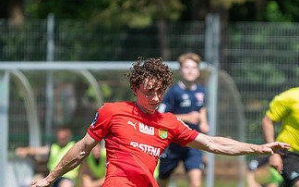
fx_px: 6091
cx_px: 165
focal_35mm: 748
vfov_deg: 1.8
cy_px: 119
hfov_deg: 2.8
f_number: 3.2
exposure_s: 1/2000
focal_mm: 200
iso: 160
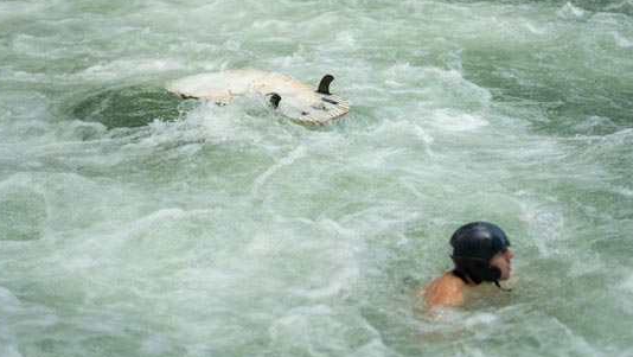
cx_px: 325
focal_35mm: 100
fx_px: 1679
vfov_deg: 12.1
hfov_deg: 21.3
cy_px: 154
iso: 500
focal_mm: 85
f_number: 1.4
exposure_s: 1/3200
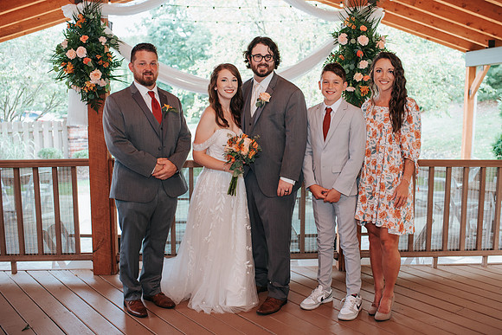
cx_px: 261
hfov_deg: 51.3
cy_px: 161
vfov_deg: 35.6
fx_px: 522
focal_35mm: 37
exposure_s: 1/200
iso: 450
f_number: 3.2
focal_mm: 35
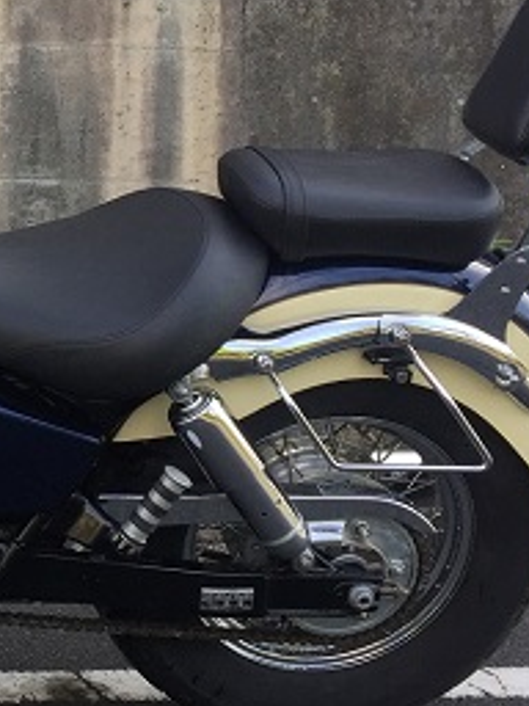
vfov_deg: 24.4
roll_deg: -1.3
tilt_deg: -6.7
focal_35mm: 80
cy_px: 299
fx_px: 1630
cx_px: -185
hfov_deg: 17.2
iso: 32
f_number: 2.2
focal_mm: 4.15
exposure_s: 1/324
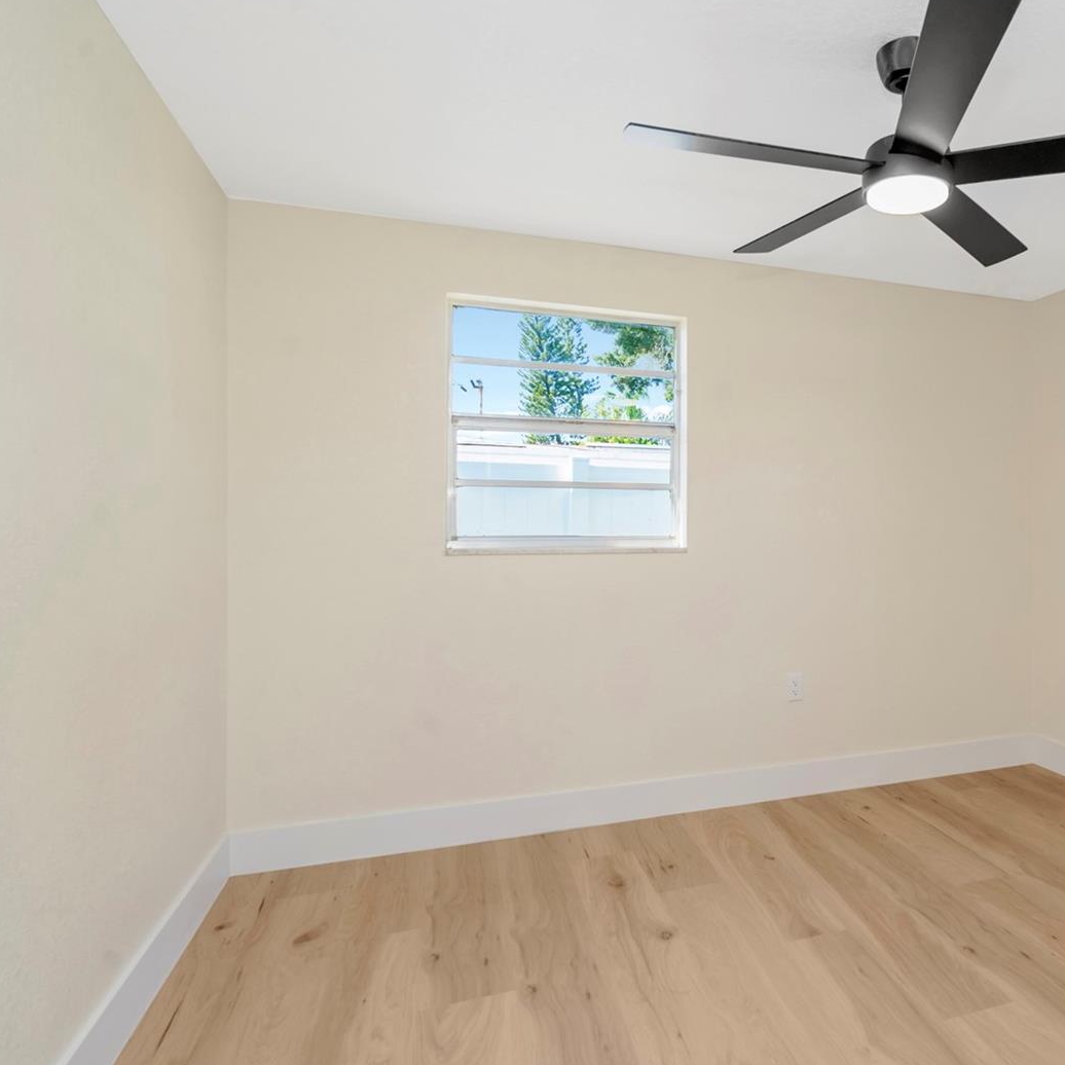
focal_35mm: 21
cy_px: 537
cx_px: 763
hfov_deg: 68.7
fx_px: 731
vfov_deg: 72.1
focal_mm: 16
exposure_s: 1/60
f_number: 6.7
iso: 320
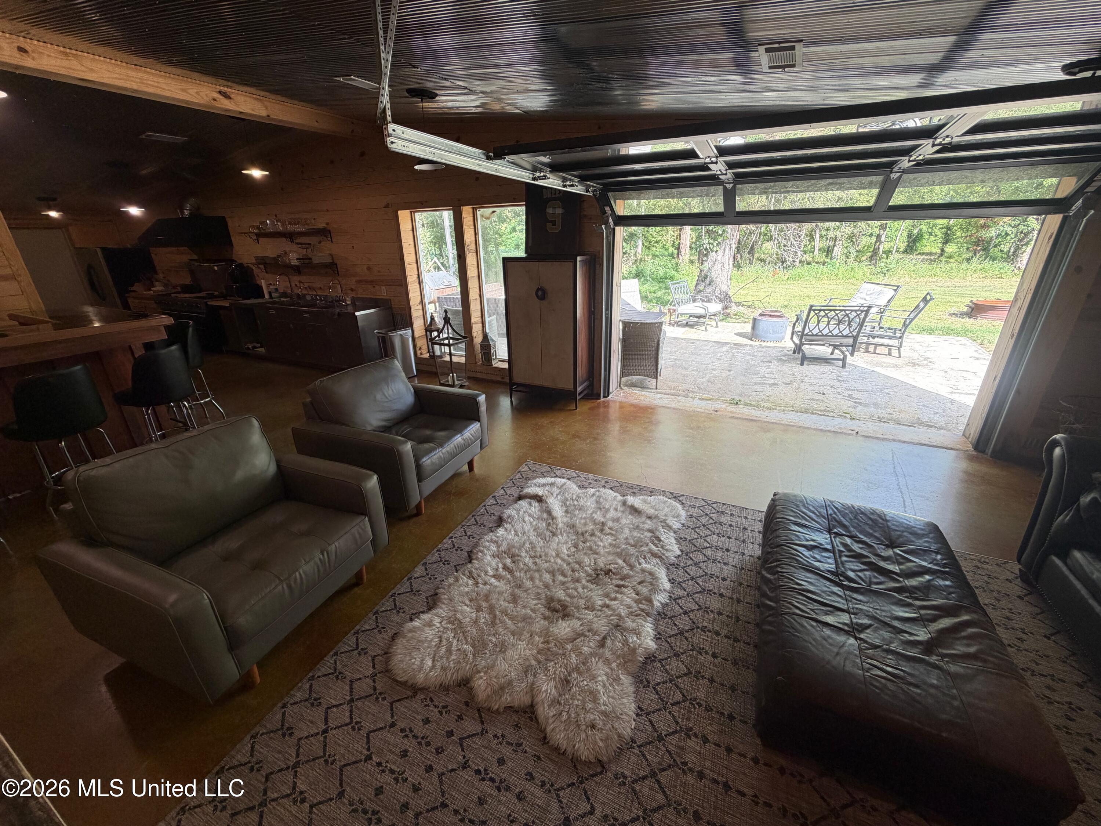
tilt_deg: -22.4
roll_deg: +1.5
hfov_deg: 102.1
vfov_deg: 85.7
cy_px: 413
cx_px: 550
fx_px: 445
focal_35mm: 14
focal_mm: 2.22
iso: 125
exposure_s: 1/121
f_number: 2.2
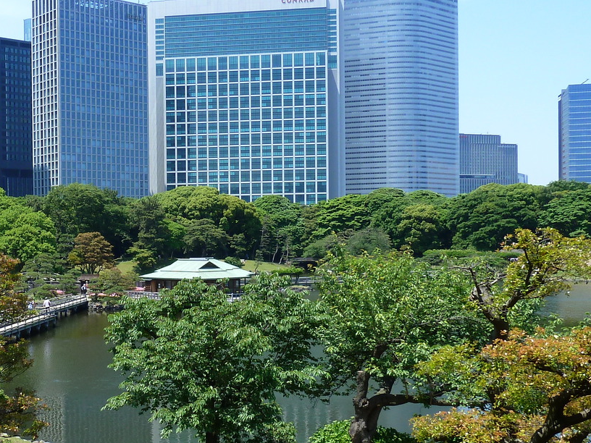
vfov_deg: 29.6
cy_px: 266
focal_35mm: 49
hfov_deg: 37.5
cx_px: 120
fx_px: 837
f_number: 4
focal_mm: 4.1
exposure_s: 1/320
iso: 80
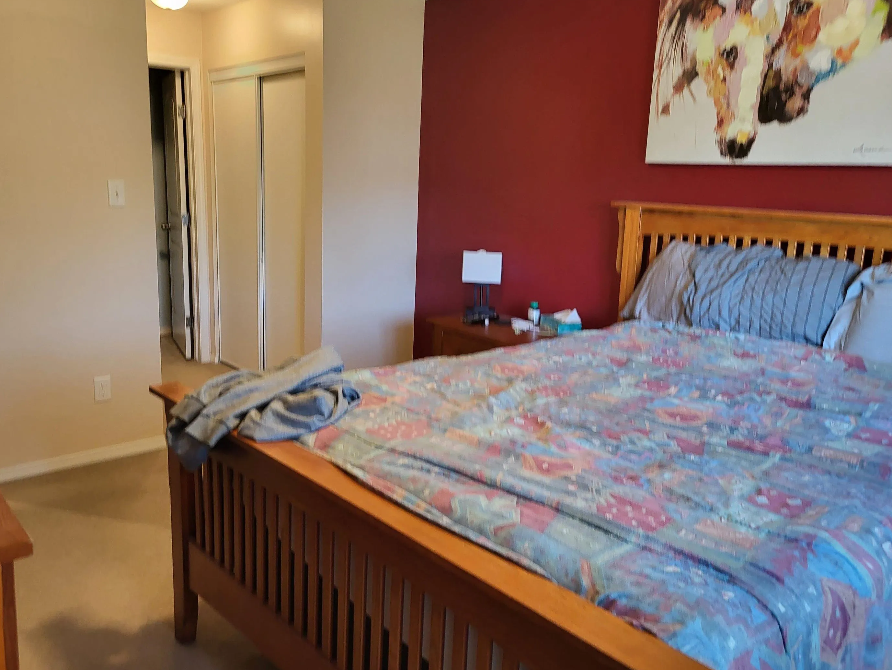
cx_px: 435
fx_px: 747
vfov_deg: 48.2
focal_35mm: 29
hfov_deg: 61.6
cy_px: 328
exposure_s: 1/40
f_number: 1.8
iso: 200
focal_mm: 5.4
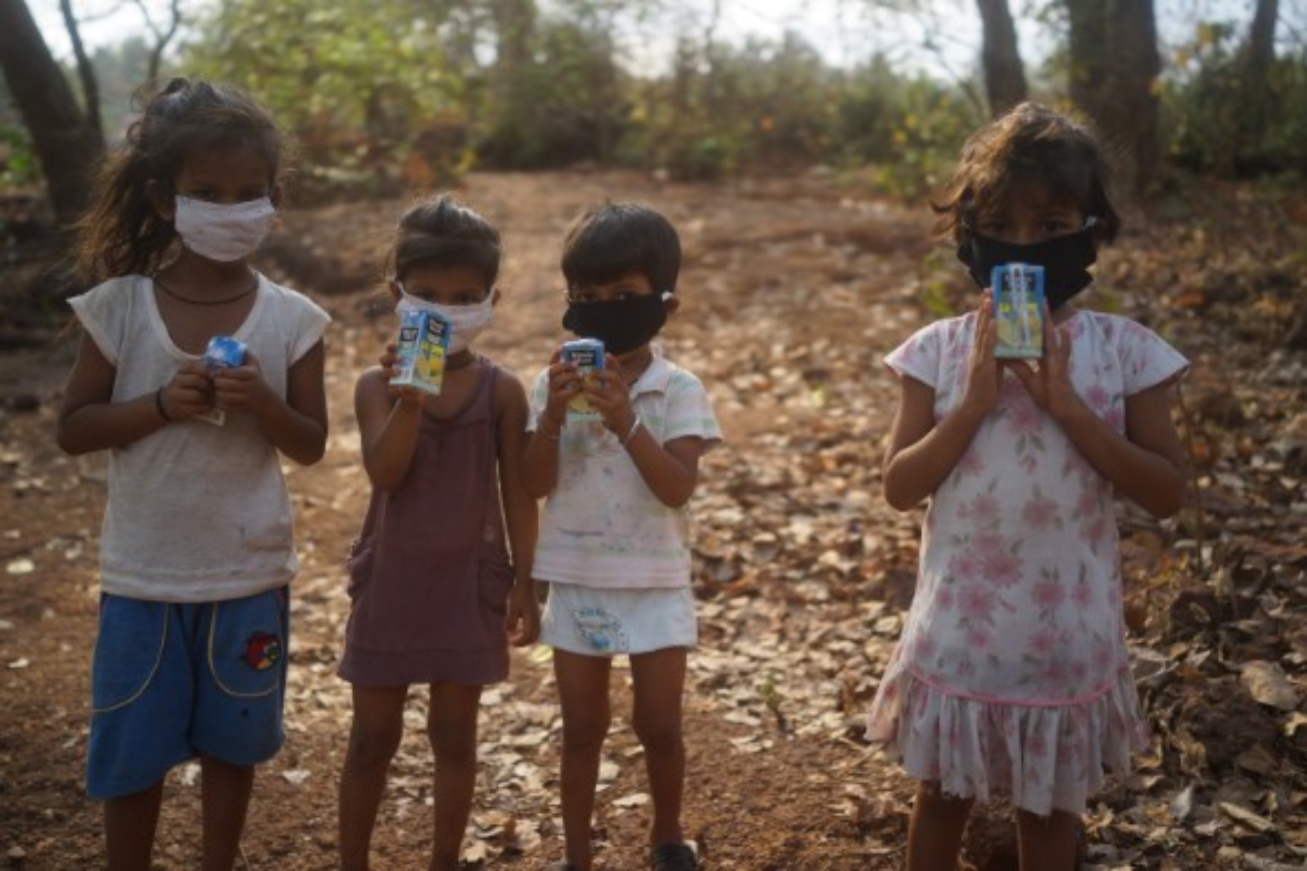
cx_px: 654
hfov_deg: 54.4
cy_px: 436
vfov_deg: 37.8
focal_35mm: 35
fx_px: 1270
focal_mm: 35
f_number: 2
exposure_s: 1/800
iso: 100
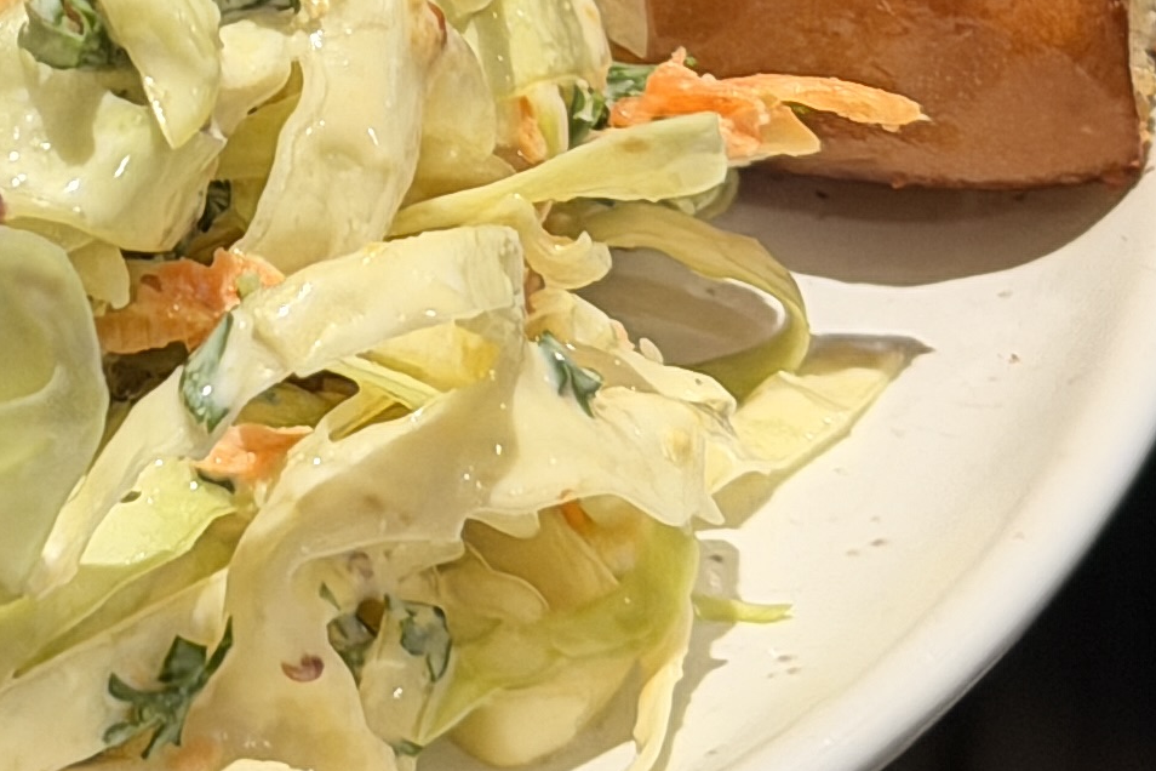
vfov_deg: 6.3
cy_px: -787
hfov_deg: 9.2
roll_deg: -0.1
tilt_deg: -27.3
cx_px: -1052
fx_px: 6775
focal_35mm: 211
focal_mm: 6.76
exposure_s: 1/60
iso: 80
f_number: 1.78
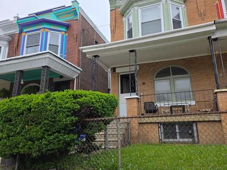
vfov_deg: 48.1
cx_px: 119
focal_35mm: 29
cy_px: 80
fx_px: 190
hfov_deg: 61.7
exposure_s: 1/3464
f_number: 1.7
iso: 80
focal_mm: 6.3
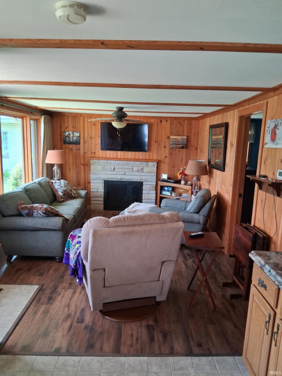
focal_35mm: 26
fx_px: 283
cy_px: 188
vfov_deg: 67.3
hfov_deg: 53.0
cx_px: 141
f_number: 1.8
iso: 250
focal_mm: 3.98
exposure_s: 1/100
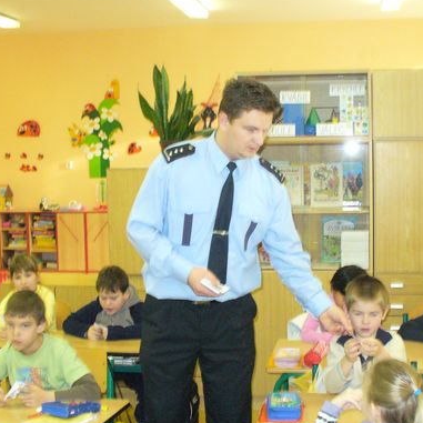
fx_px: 760
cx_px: 238
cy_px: 223
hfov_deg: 31.1
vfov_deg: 31.1
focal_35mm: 55
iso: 320
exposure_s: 1/30
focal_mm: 6.1
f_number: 2.8
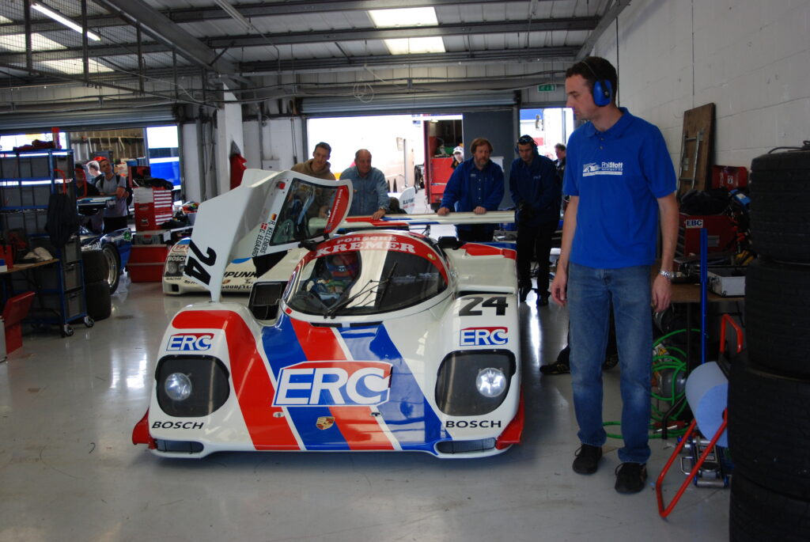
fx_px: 845
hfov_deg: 51.2
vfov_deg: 35.6
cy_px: 271
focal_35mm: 38
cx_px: 405
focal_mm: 25
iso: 400
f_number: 4
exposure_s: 1/160
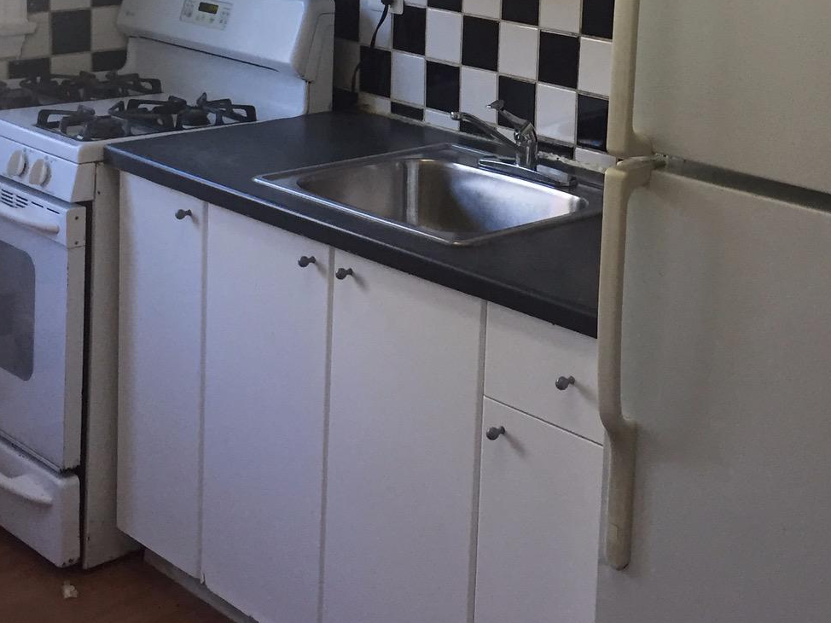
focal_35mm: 61
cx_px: 548
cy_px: 18
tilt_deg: -8.8
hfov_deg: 31.5
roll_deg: -3.0
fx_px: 1464
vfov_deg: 23.2
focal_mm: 4.15
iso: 50
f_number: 2.2
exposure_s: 1/30
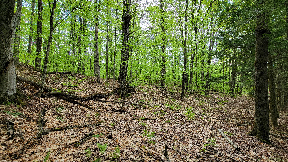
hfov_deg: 103.0
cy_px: 87
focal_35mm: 15
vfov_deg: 70.4
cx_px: 141
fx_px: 115
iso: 50
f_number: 2.2
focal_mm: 2.2
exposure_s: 1/200
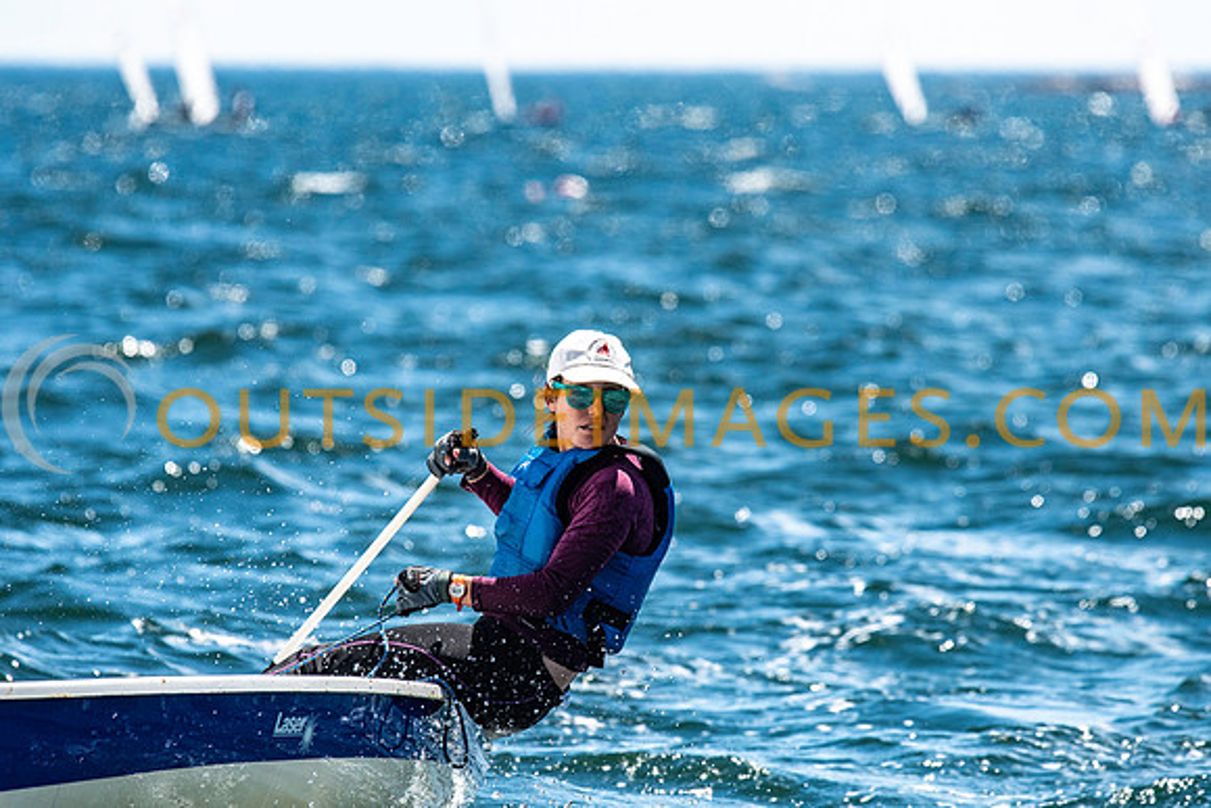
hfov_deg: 4.4
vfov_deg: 3.0
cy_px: 404
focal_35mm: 463
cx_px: 606
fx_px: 15593
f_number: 5.6
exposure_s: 1/2000
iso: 400
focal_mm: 300
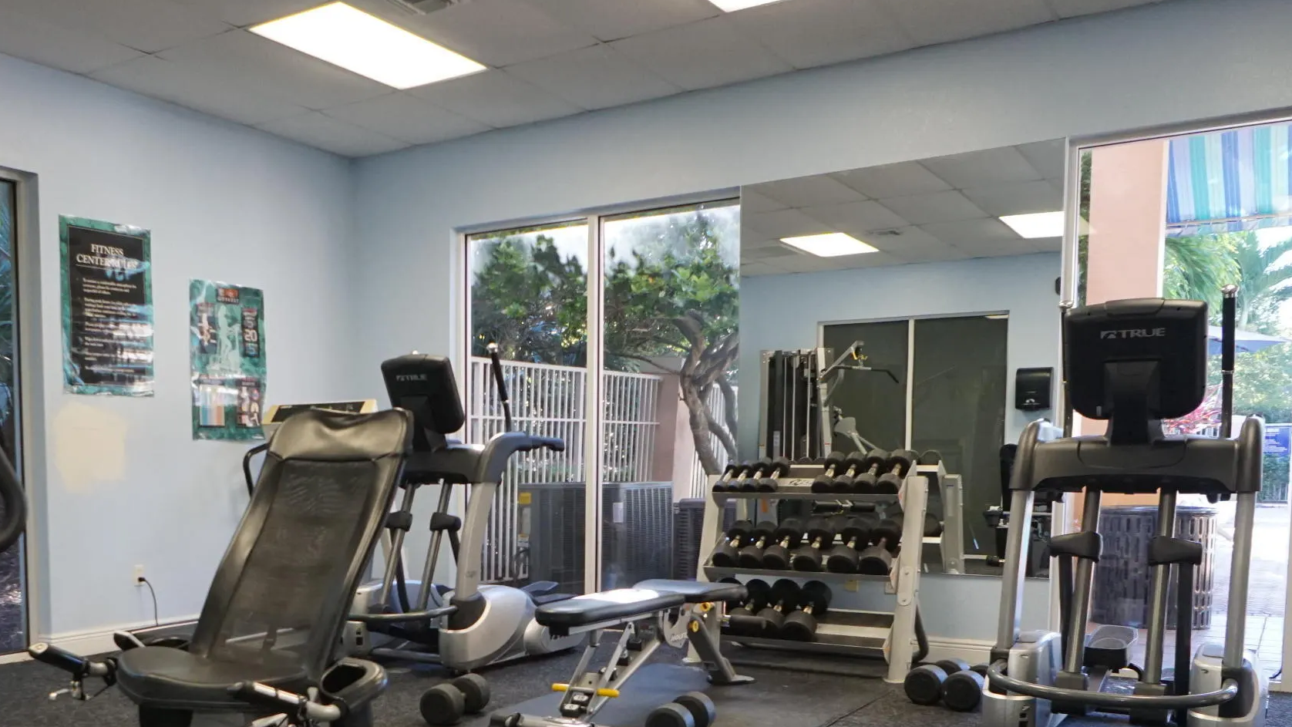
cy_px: 580
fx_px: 1542
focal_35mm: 45
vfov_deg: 26.1
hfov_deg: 44.7
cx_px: 409
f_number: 4
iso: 1000
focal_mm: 16
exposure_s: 1/160
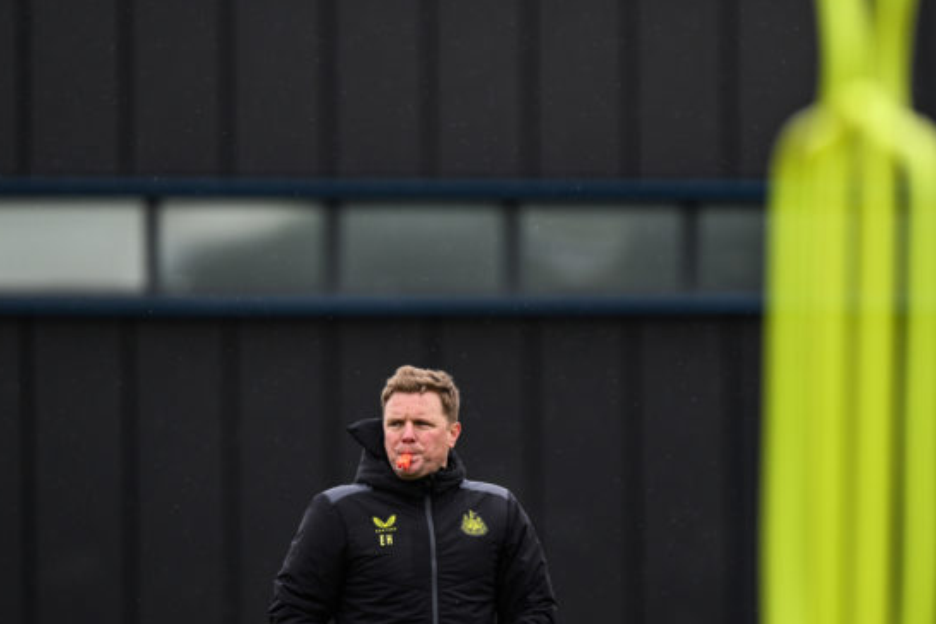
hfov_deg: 2.7
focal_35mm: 769
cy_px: 423
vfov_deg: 1.8
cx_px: 591
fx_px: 19992
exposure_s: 1/2500
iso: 800
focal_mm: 560
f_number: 5
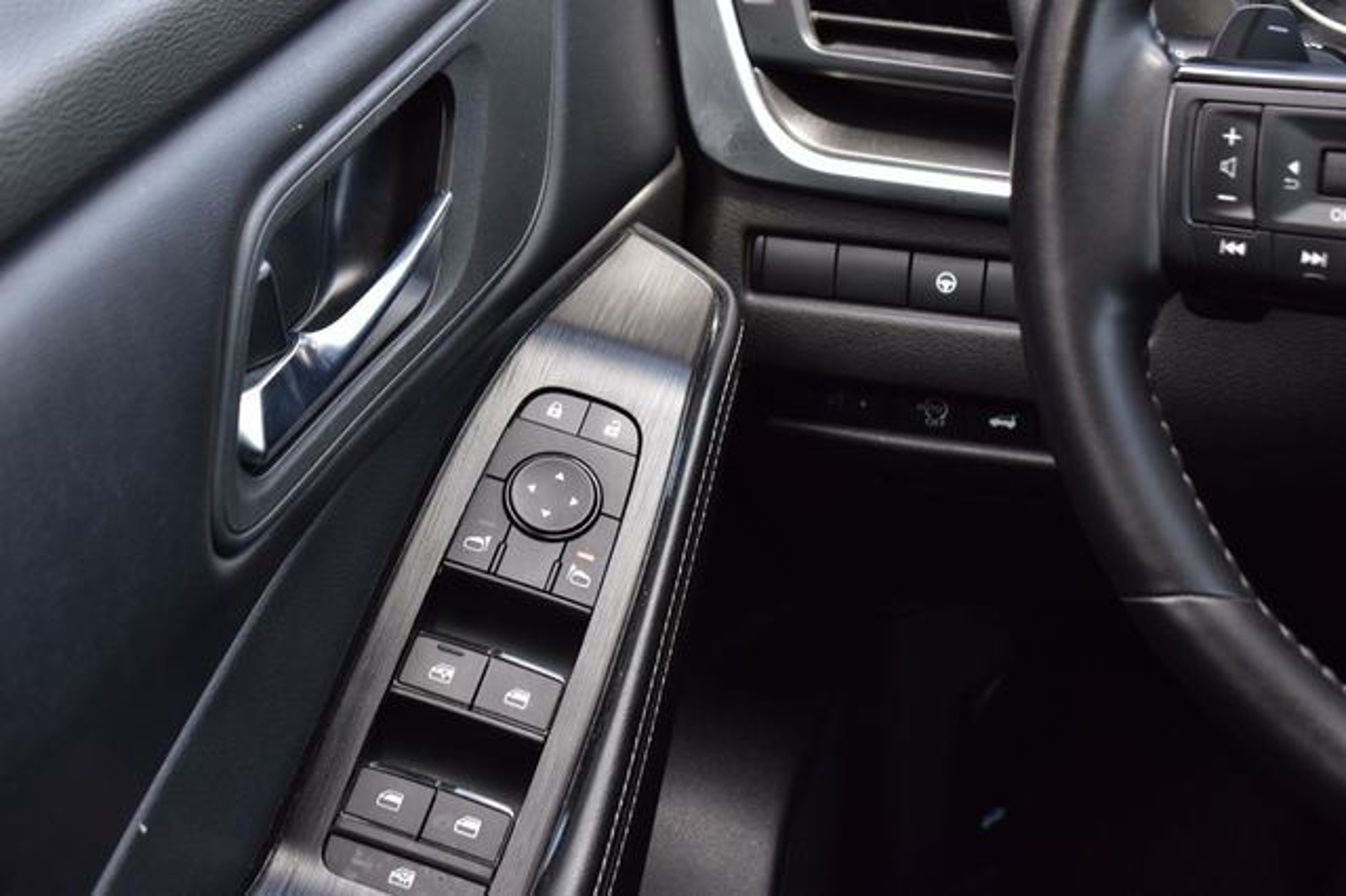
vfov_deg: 18.9
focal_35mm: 72
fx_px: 2690
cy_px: 448
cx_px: 673
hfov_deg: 28.1
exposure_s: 1/80
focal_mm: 48
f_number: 8
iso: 400
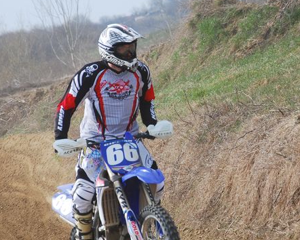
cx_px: 162
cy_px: 129
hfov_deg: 6.4
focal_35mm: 301
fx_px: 2673
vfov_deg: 5.1
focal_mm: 105
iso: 160
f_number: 5.6
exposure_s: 1/500
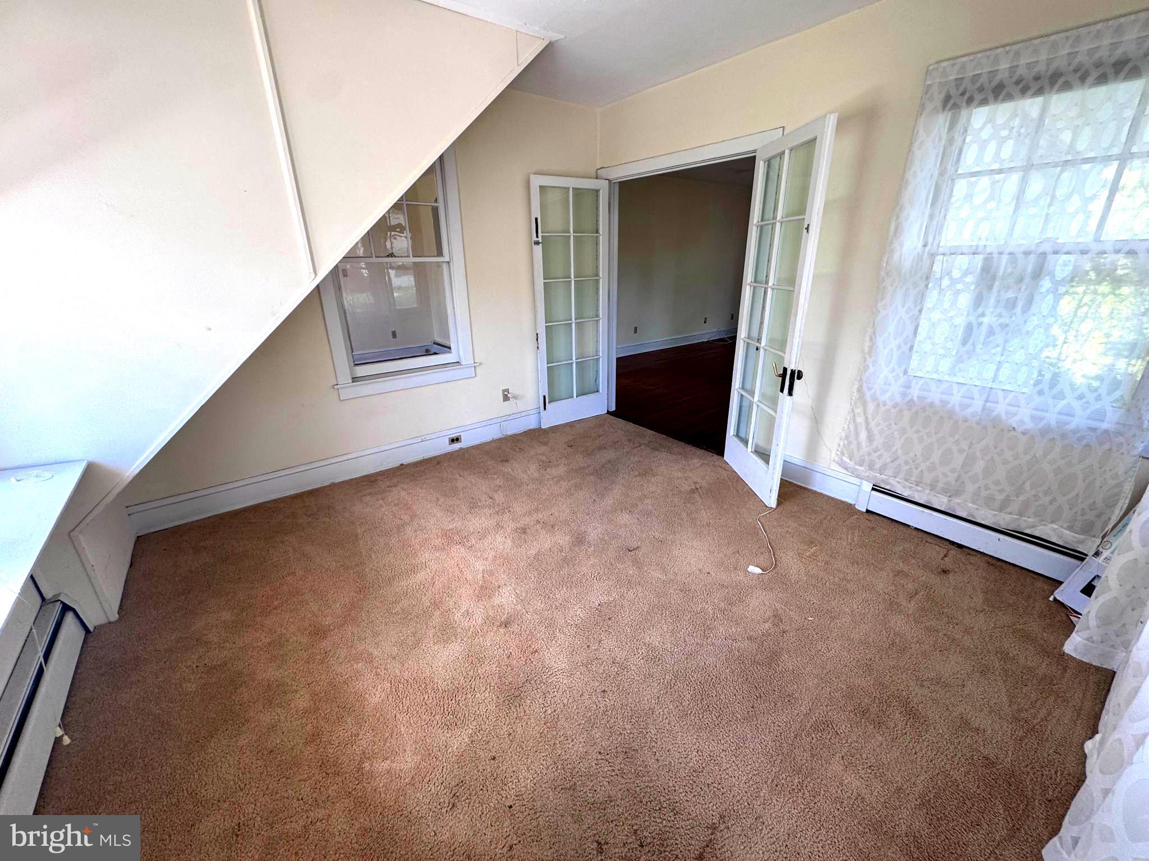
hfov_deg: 102.1
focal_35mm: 14
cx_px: 574
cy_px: 430
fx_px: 465
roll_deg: +1.1
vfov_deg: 85.7
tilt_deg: -21.7
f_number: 2.2
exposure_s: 1/99
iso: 64
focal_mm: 2.22
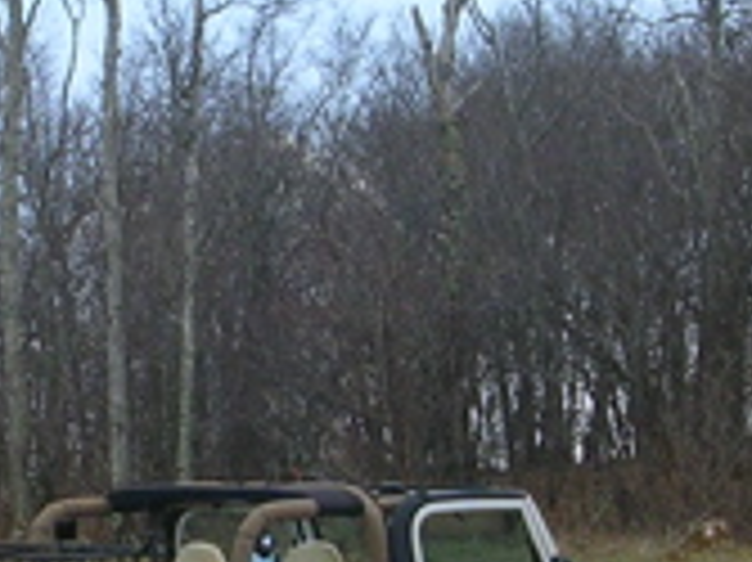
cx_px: 257
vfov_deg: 10.1
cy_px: 418
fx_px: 3169
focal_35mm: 146
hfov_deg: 13.5
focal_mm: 5.8
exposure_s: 1/214
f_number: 5.6
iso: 50
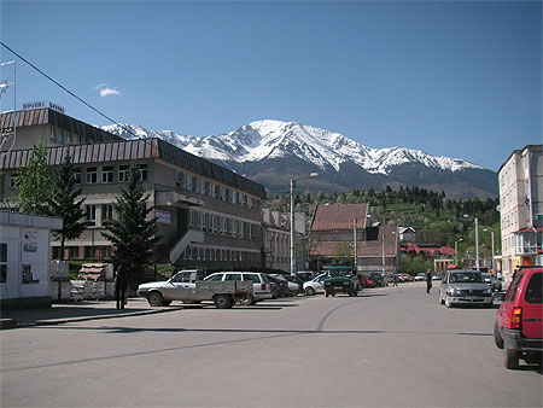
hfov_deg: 49.0
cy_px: 204
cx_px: 272
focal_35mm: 38
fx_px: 596
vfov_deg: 37.8
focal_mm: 6.3
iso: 50
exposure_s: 1/750
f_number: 3.3
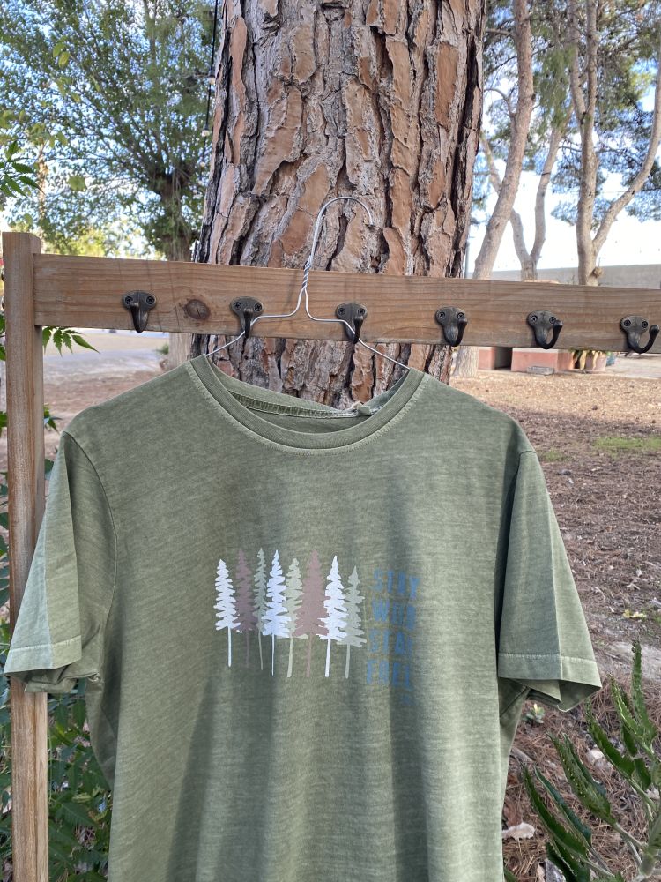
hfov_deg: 53.1
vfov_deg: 67.3
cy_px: 441
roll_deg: +0.9
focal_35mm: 26
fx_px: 662
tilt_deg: -10.5
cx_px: 330
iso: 32
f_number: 1.8
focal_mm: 4.25
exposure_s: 1/130
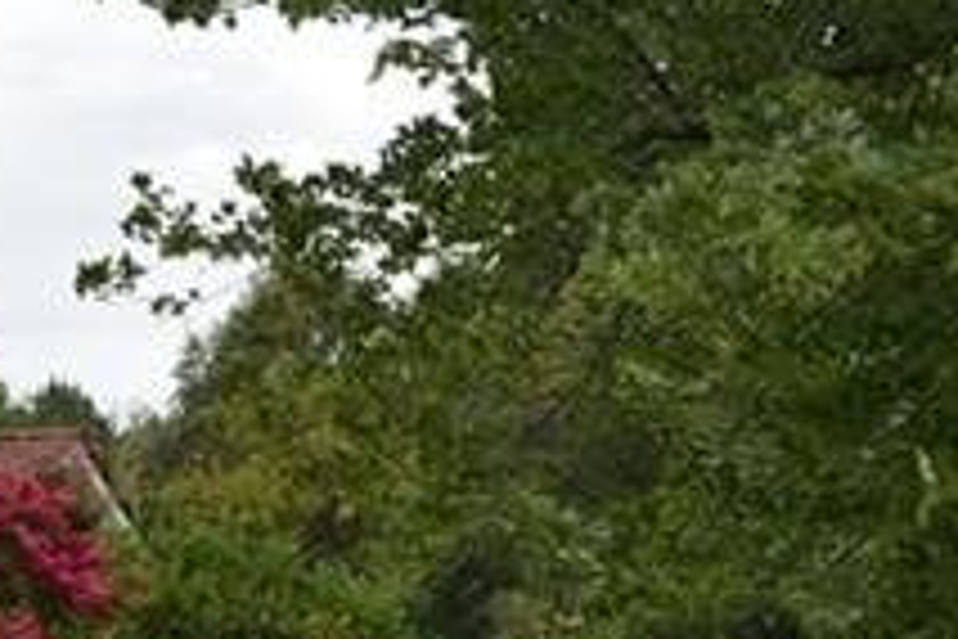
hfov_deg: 10.0
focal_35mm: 202
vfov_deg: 6.8
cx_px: -283
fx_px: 5375
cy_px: 585
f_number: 8
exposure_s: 1/200
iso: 100
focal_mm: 28
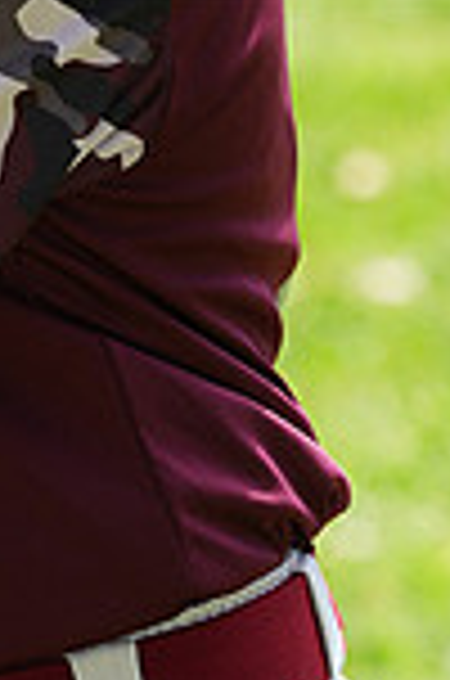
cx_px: -220
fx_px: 17027
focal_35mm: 904
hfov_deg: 1.5
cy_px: -149
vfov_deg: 2.3
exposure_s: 1/160
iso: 200
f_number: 8
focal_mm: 235
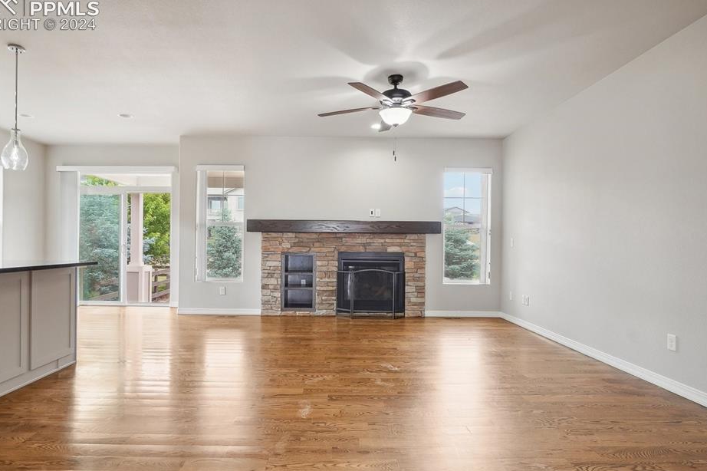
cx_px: 338
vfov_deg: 61.8
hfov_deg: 83.9
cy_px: 249
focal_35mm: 20
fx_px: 393
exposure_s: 1/30
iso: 400
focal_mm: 12
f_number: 8
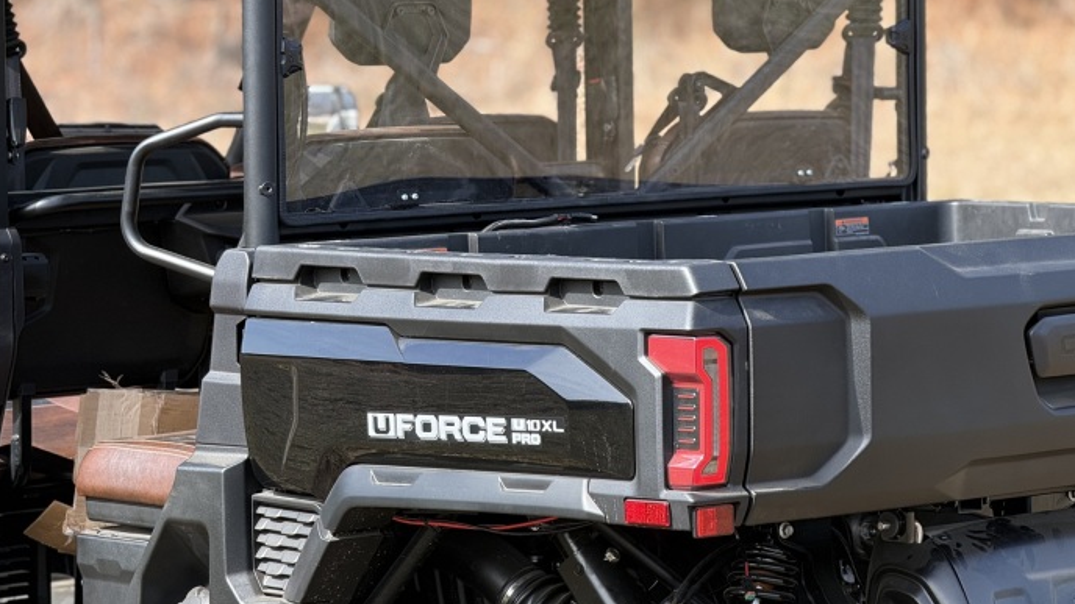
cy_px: 155
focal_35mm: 152
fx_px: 4333
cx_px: 608
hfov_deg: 14.1
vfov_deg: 8.0
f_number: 2.8
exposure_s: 1/314
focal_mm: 15.66
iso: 64
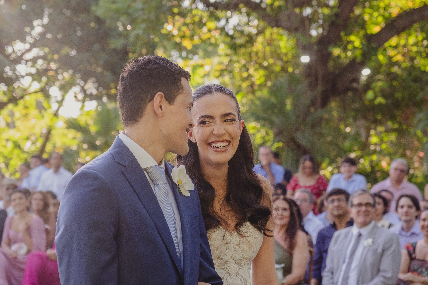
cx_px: 214
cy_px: 142
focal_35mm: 77
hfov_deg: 26.3
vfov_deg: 17.7
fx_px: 915
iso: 1250
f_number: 4
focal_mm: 51.6
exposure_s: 1/500
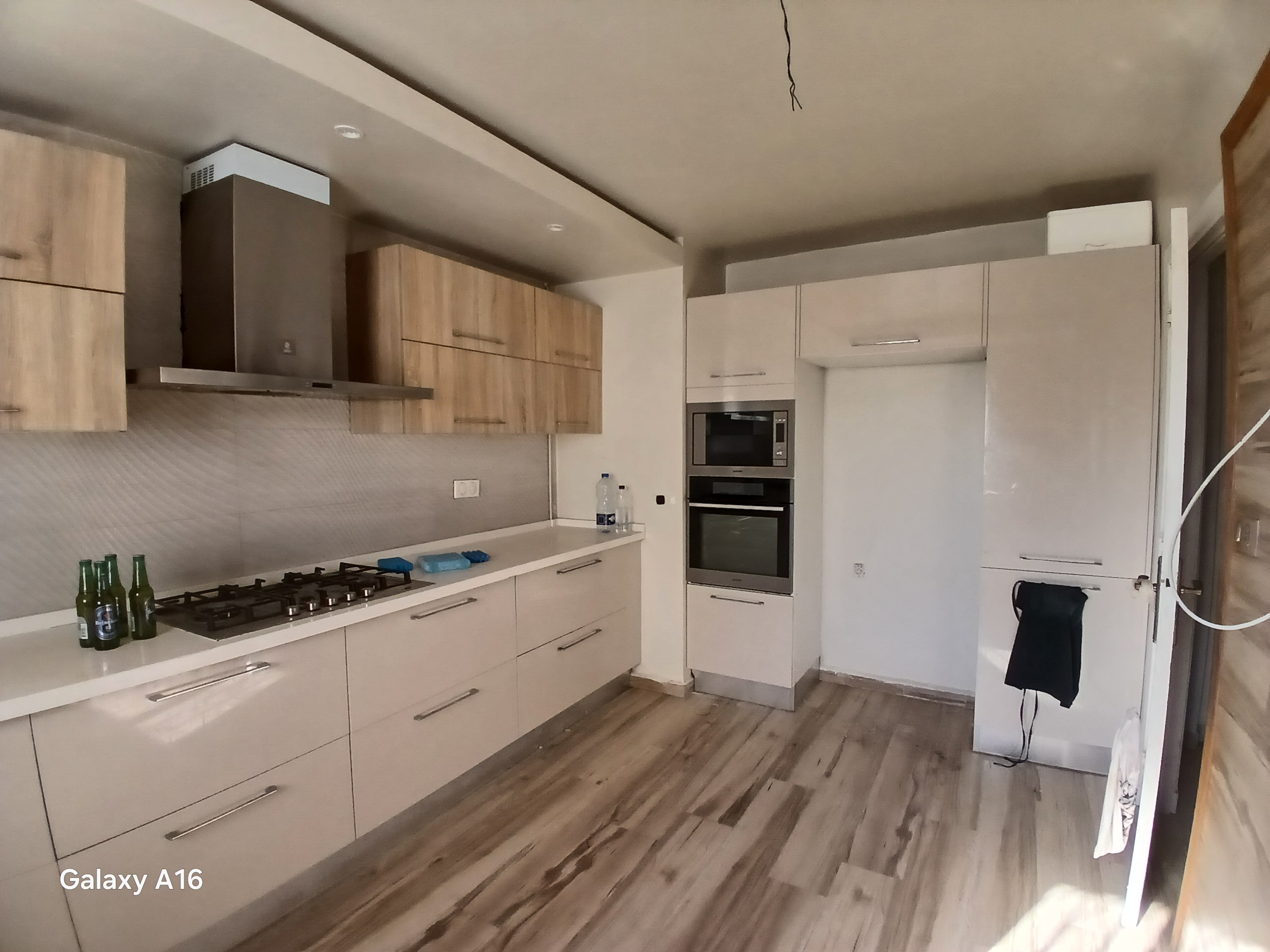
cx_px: 635
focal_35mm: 17
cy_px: 476
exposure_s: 1/100
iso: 100
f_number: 2.2
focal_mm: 1.4
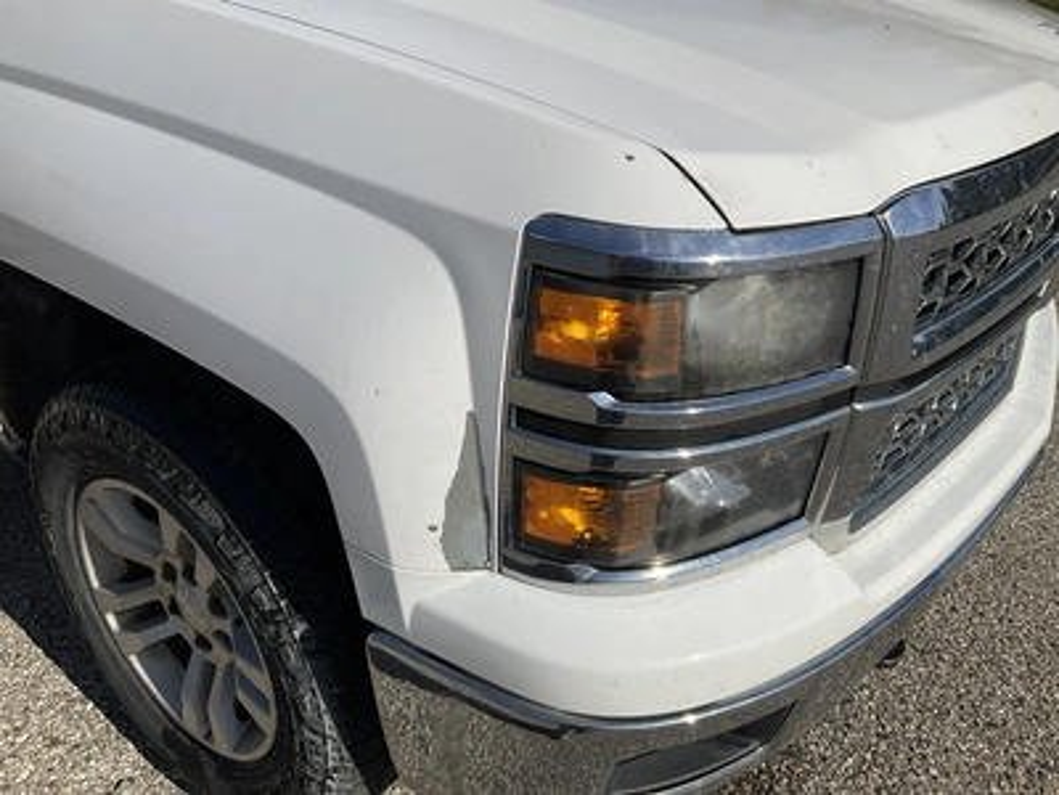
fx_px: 887
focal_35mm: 29
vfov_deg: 48.2
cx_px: 530
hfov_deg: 61.7
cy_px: 398
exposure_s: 1/4405
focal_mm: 3
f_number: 1.8
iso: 25
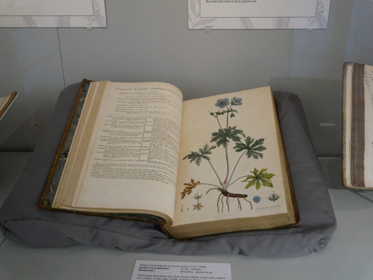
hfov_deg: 46.8
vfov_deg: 36.0
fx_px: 431
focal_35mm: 40
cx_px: 186
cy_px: 140
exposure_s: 1/50
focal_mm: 20
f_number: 4.1
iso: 3200
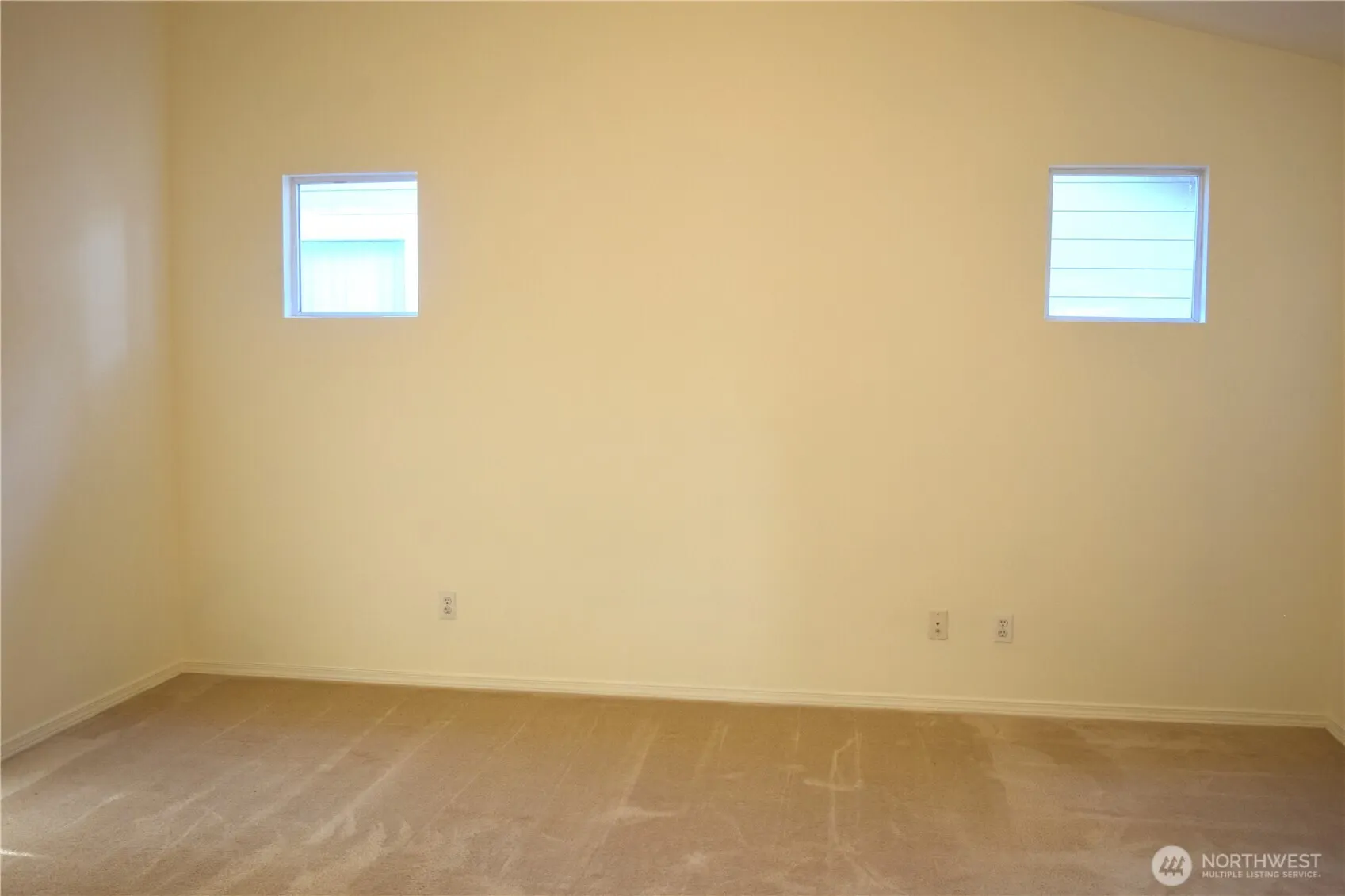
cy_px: 448
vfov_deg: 36.9
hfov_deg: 53.1
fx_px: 1345
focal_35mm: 36
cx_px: 672
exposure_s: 1/60
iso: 400
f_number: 4
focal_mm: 24
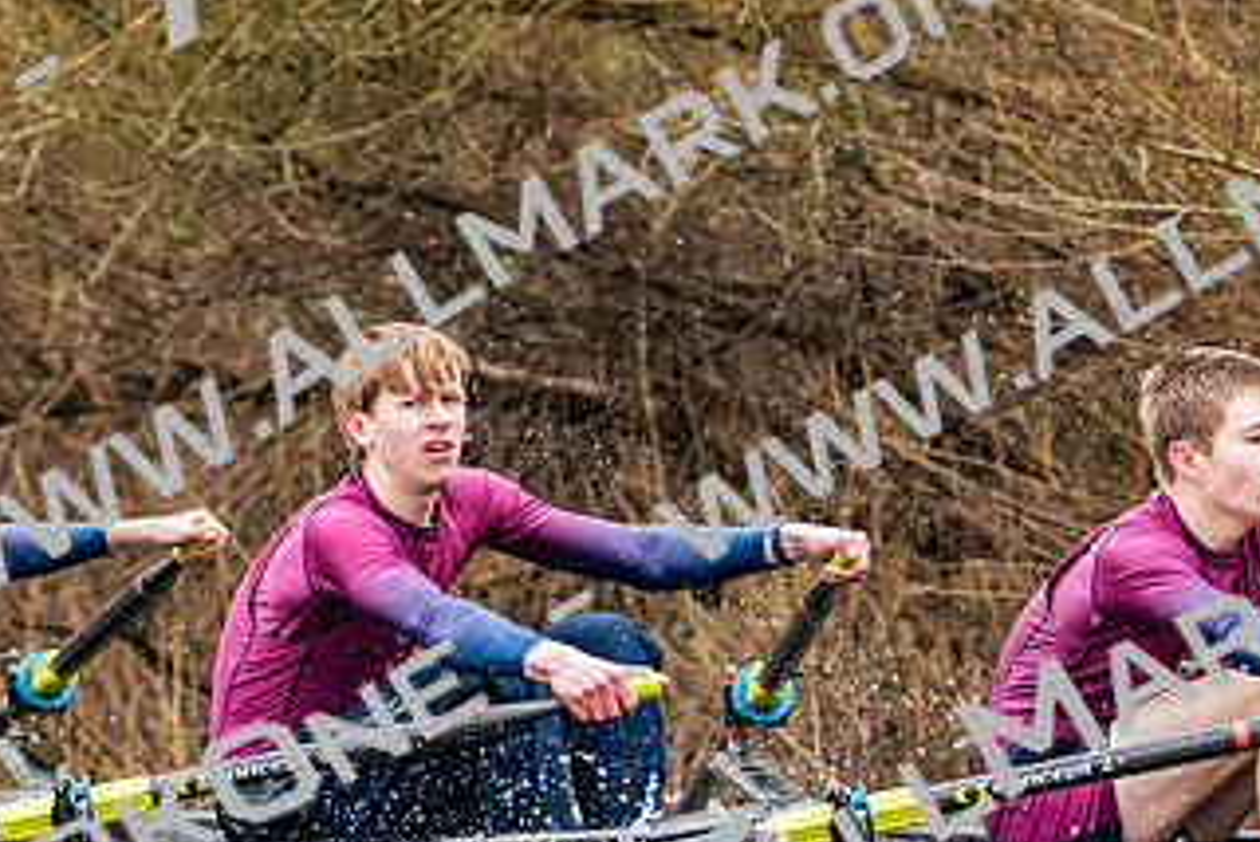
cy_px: 628
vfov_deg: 2.3
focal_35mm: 607
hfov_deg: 3.4
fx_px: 21264
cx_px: 370
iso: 3200
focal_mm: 335
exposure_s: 1/2000
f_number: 6.3
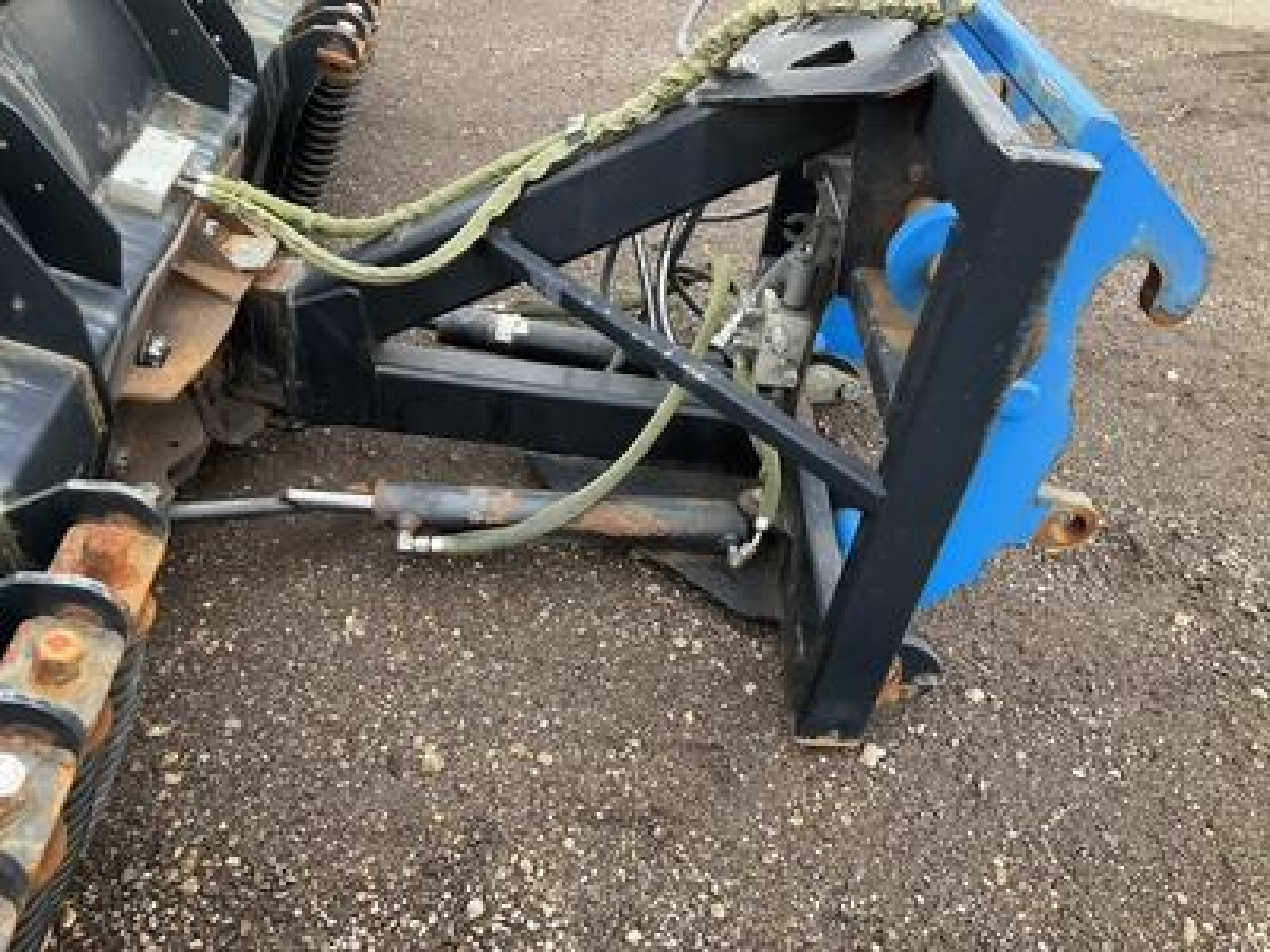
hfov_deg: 61.7
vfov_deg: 48.2
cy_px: 476
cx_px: 635
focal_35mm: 29
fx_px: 1064
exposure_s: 1/122
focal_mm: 3
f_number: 1.8
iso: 40
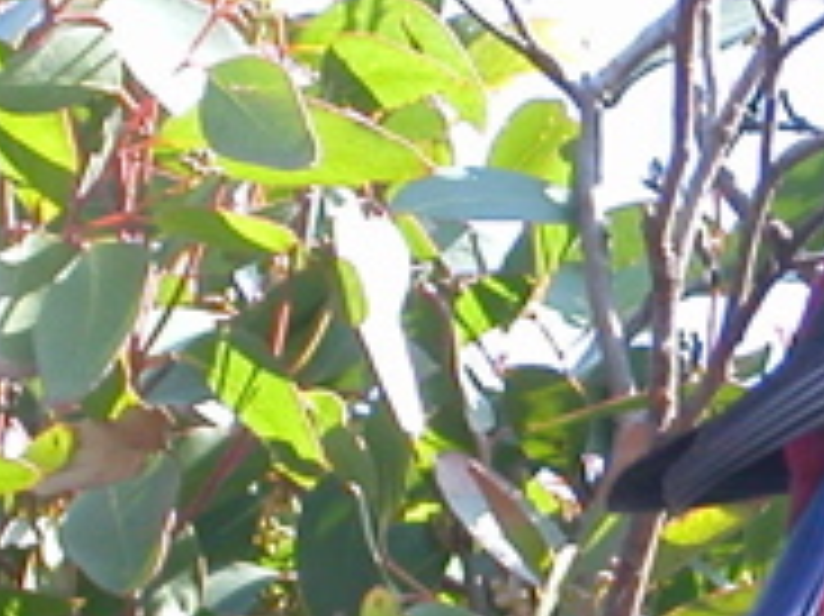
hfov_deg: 5.1
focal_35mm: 388
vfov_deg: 3.8
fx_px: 9230
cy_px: 531
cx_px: 1000
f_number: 4.8
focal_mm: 16.8
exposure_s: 1/75.8
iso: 100
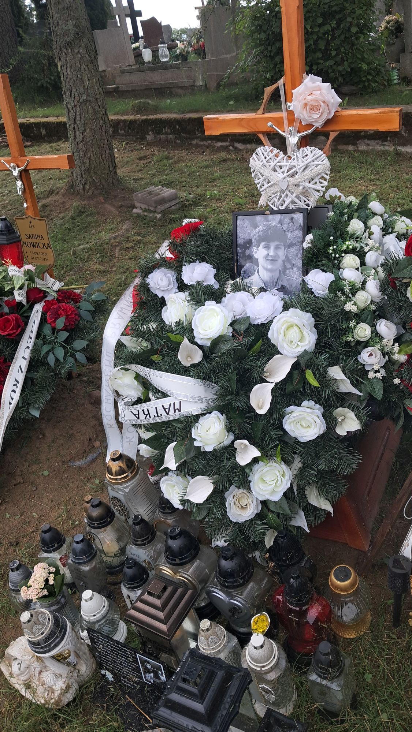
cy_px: 365
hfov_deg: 38.8
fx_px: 583
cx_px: 250
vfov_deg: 64.3
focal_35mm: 30
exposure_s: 1/171
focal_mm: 4
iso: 50
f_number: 1.8
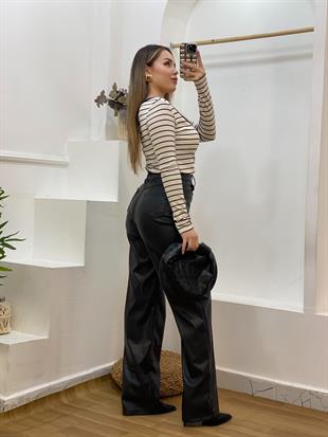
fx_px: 657
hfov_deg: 28.0
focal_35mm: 52
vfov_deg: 36.8
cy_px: 218
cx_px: 164
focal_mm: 6
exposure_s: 1/100
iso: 80
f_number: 2
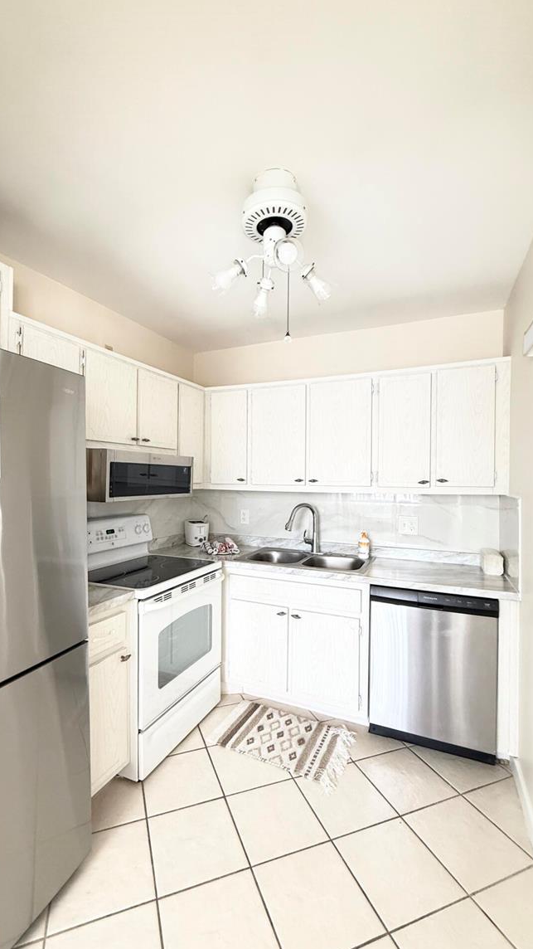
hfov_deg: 67.0
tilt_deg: +0.1
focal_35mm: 16
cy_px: 483
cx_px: 246
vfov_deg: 99.4
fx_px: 402
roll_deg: -0.2
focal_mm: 2.22
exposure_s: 1/60
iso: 400
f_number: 2.2
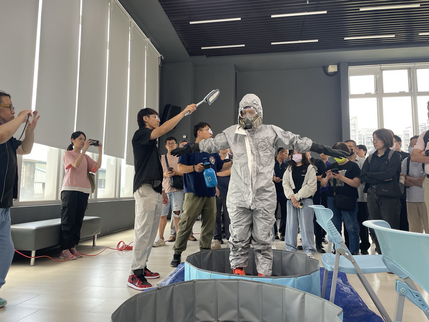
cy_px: 161
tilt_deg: +6.4
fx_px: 322
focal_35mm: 26
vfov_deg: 53.1
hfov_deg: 67.3
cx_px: 214
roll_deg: -0.4
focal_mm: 4.2
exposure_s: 1/89
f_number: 1.6
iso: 125
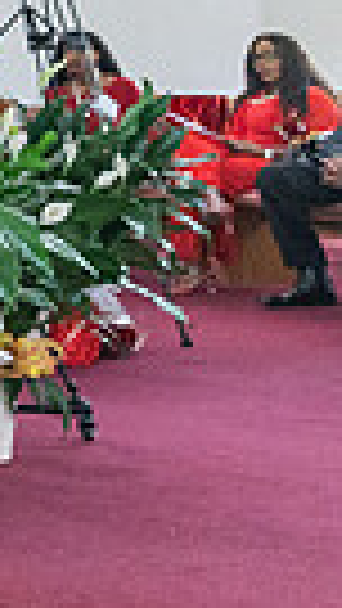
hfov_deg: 7.9
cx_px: -946
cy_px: -46
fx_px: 1805
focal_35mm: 112
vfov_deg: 18.4
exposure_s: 1/100
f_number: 4
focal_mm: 24
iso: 1600
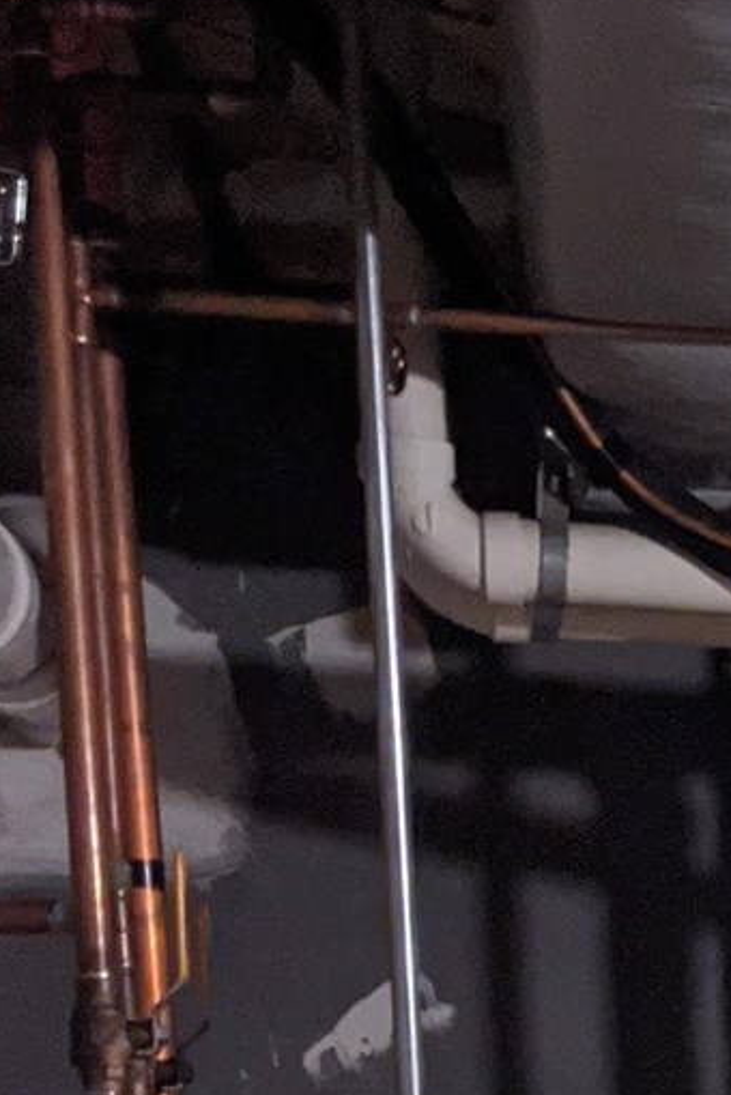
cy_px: 1740
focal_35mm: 127
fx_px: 3863
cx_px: 1679
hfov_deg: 9.7
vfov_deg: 14.8
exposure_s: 1/24
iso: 417
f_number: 1.73
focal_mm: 4.38
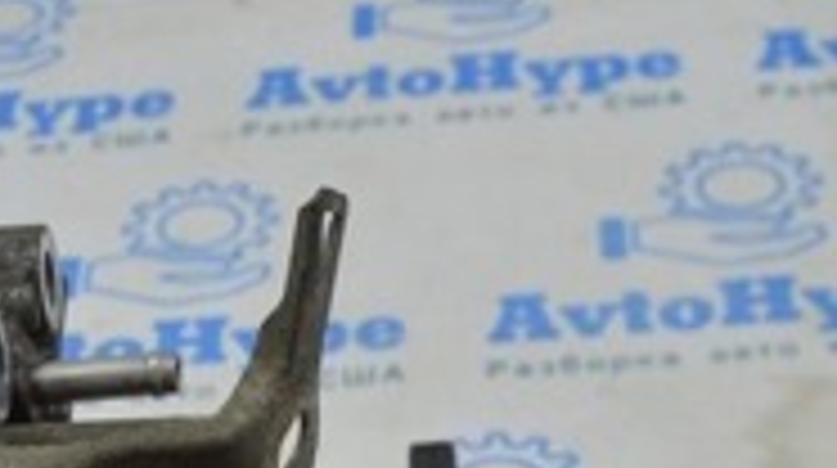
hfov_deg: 18.0
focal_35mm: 119
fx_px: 2637
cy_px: 853
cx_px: 261
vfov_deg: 9.6
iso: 400
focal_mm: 22
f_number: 5.6
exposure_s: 1/40
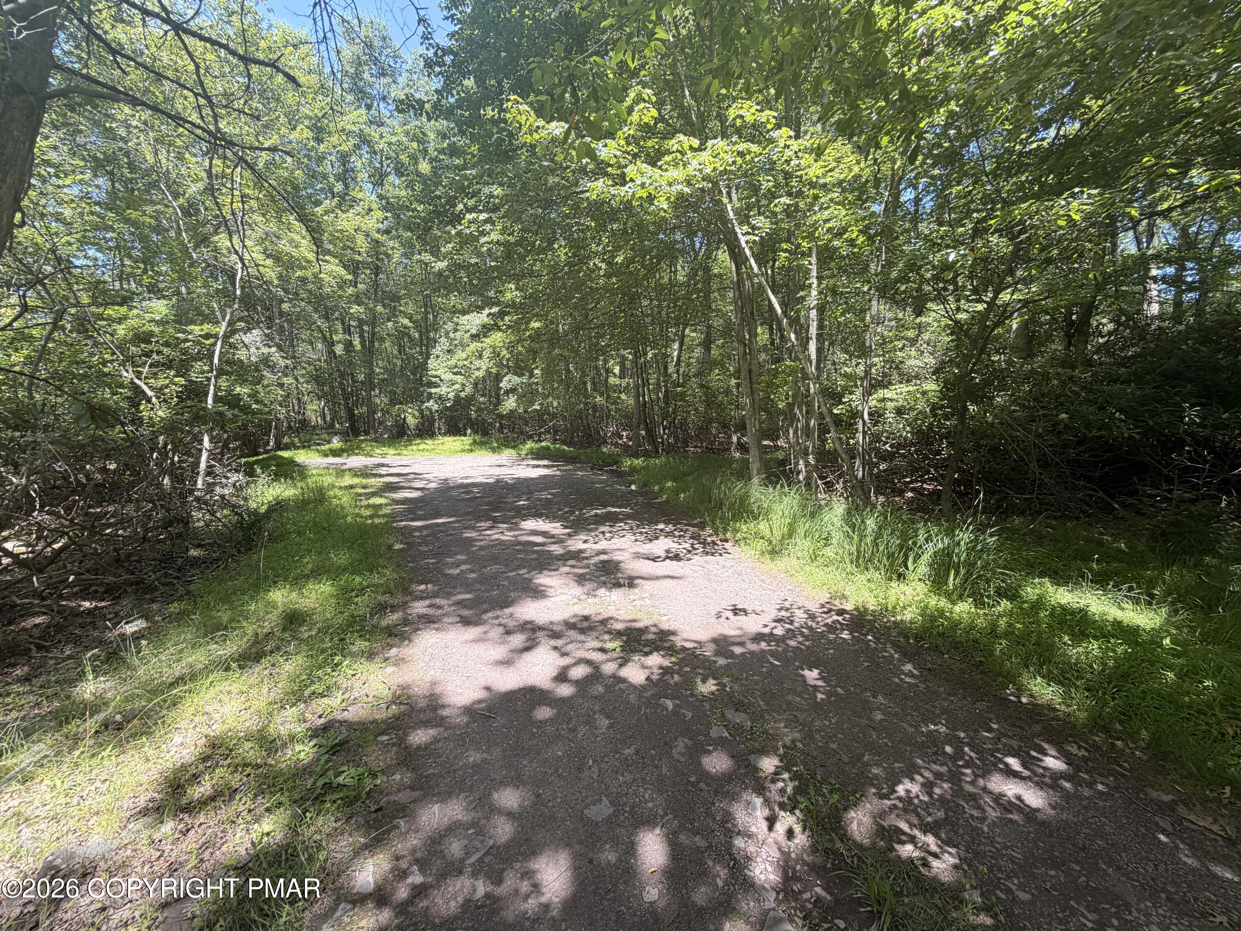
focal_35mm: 14
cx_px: 620
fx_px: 502
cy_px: 466
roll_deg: +0.1
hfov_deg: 102.1
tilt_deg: -5.6
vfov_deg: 85.7
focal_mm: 2.22
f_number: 2.2
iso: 40
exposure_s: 1/170
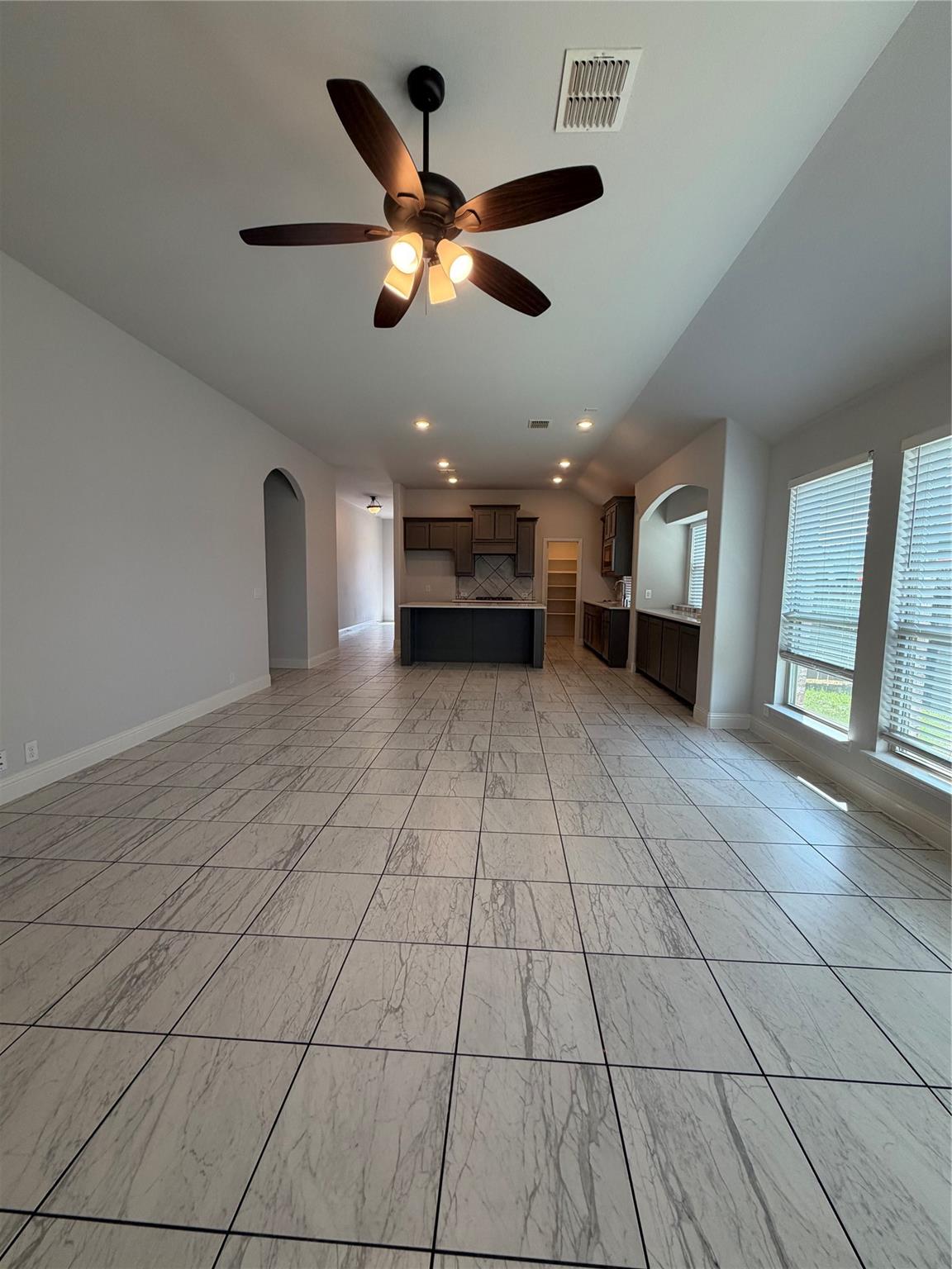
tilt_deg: -6.0
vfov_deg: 102.1
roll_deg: -1.4
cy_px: 634
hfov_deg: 85.7
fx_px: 513
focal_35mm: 14
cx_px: 476
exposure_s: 1/120
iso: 100
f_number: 2.2
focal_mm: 2.22
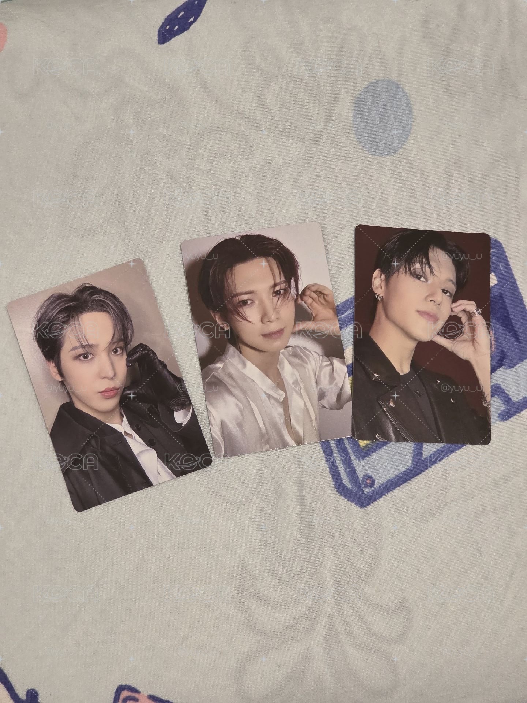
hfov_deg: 21.3
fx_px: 1401
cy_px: 352
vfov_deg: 28.2
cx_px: 264
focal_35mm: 69
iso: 400
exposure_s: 1/60
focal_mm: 7.9
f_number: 2.4
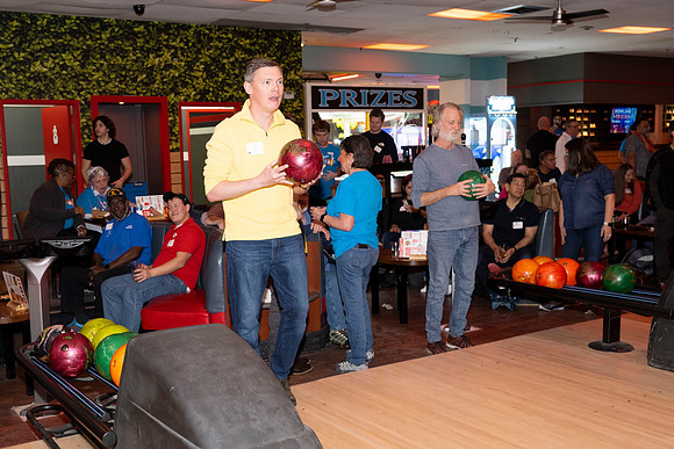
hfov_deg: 48.4
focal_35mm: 40
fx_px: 747
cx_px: 290
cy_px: 256
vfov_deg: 33.5
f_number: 5.6
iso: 2000
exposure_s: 1/100
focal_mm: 35
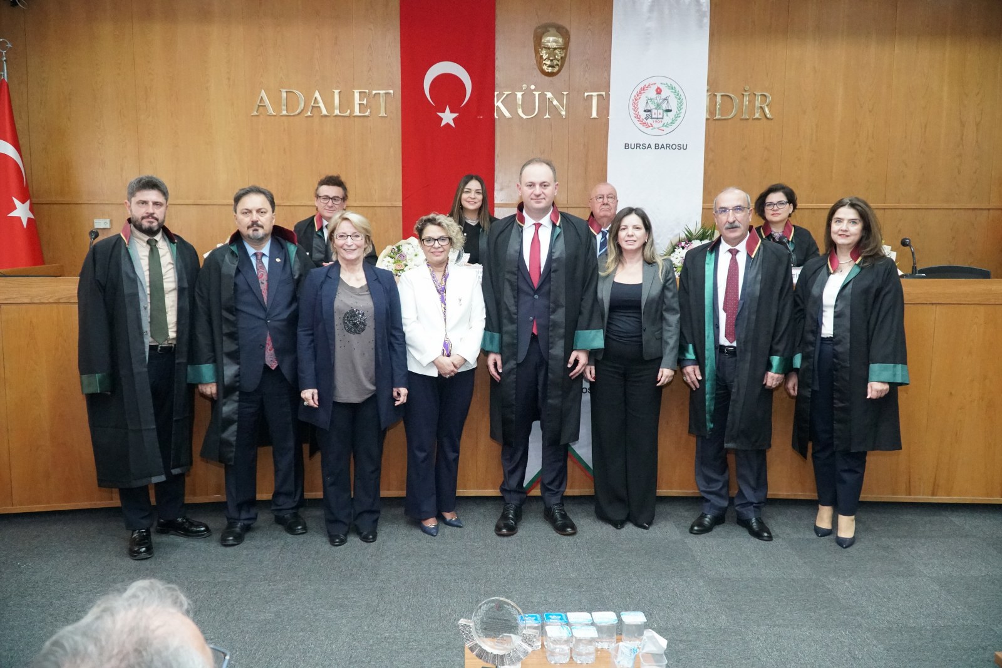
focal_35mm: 30
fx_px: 835
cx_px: 501
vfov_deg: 43.6
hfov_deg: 61.9
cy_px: 334
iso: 6400
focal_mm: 20
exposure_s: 1/125
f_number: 4
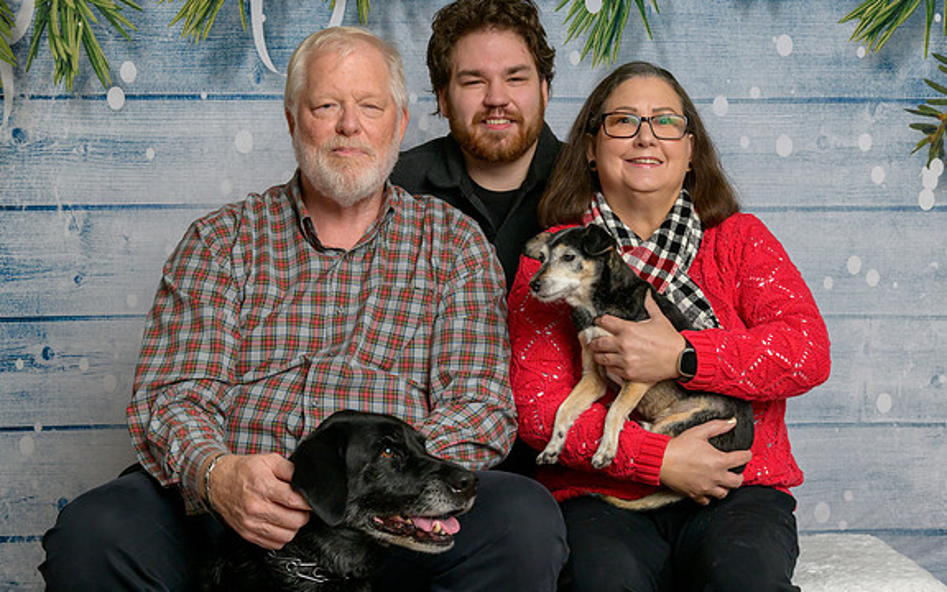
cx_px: 555
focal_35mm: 58
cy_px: 321
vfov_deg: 22.4
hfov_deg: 35.0
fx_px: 1497
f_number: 10
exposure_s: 1/125
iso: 400
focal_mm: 40
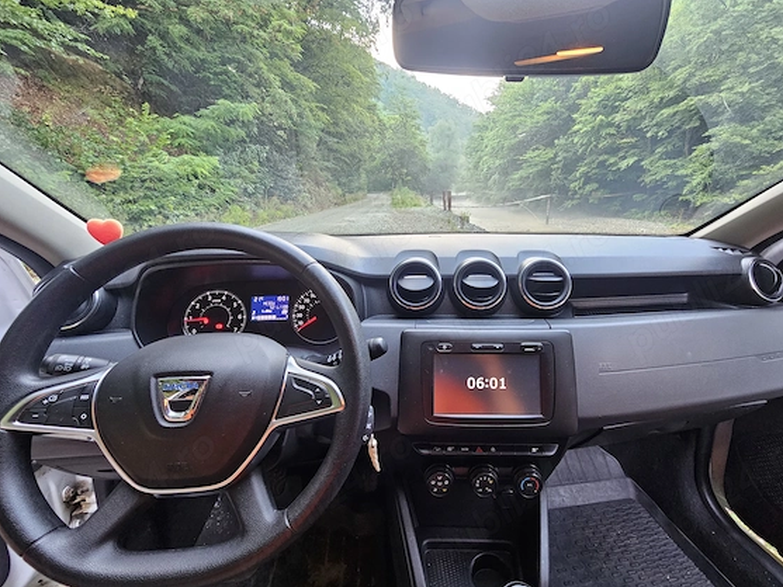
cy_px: 302
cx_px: 420
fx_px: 317
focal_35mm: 14
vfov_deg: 85.7
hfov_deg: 101.9
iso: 200
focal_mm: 2.2
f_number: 2.2
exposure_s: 1/50
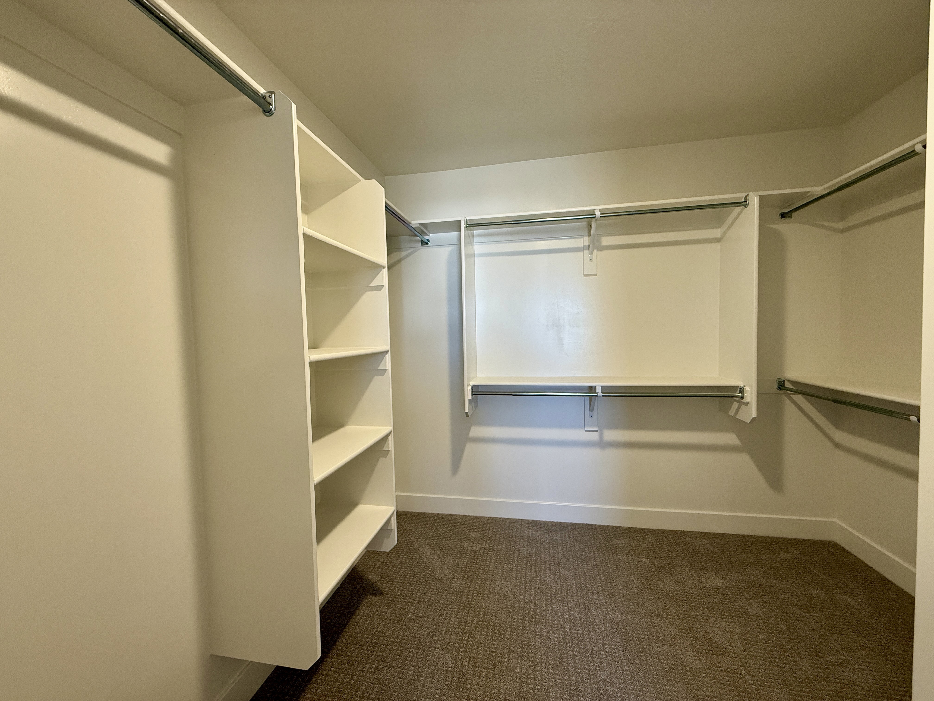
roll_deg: +1.6
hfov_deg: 102.1
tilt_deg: -2.1
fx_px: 378
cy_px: 350
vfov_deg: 85.7
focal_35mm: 14
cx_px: 467
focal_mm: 2.22
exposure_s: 1/120
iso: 125
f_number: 2.2
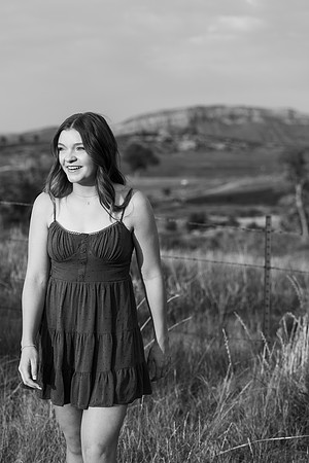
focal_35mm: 79
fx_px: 1017
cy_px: 232
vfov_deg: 25.7
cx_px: 154
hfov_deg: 17.3
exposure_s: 1/250
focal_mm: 79
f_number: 4
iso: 50
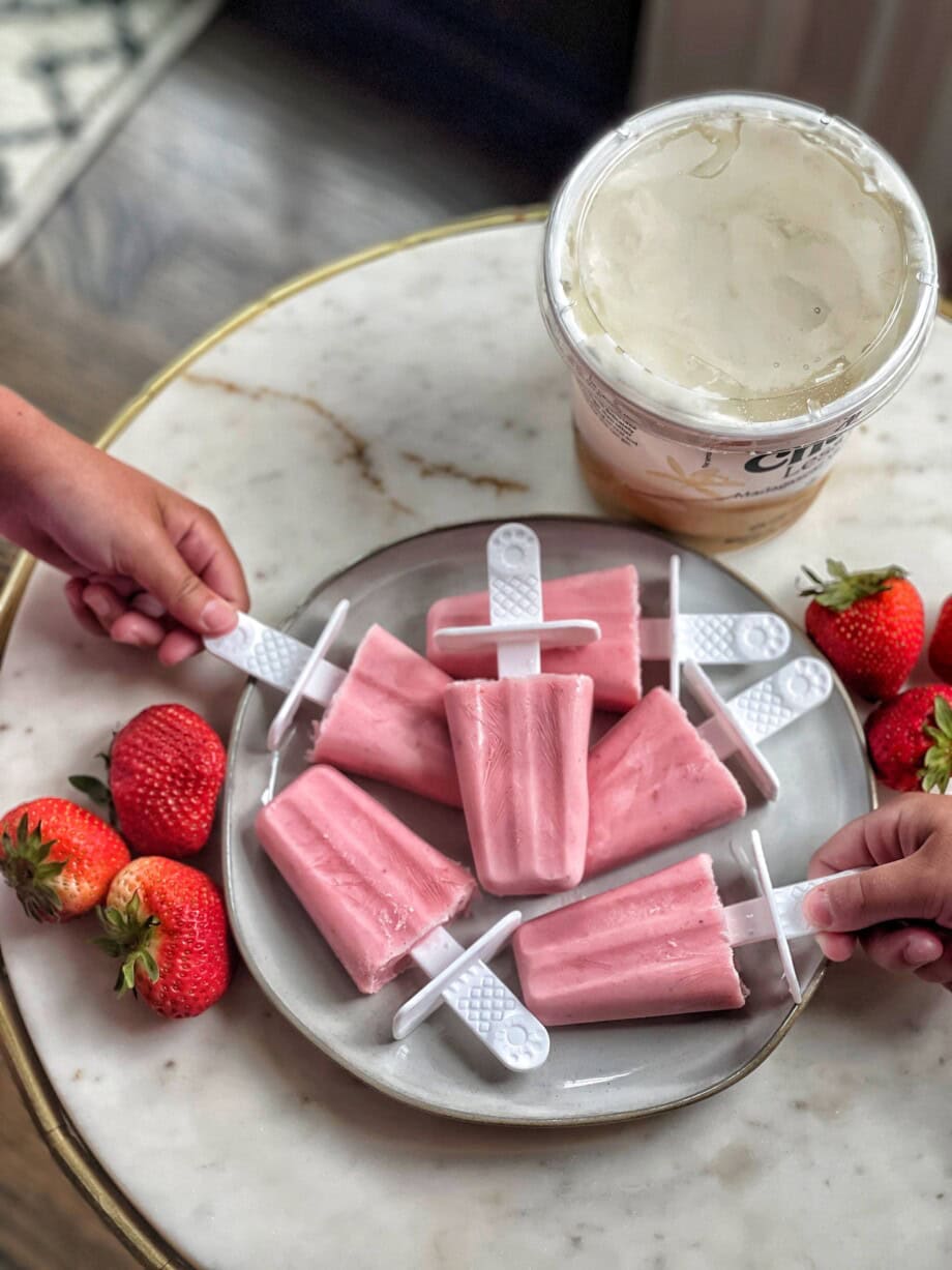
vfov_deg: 30.3
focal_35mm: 64
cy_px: 635
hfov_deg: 22.9
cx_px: 476
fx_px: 2347
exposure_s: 1/121
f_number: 2.2
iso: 64
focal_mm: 7.5
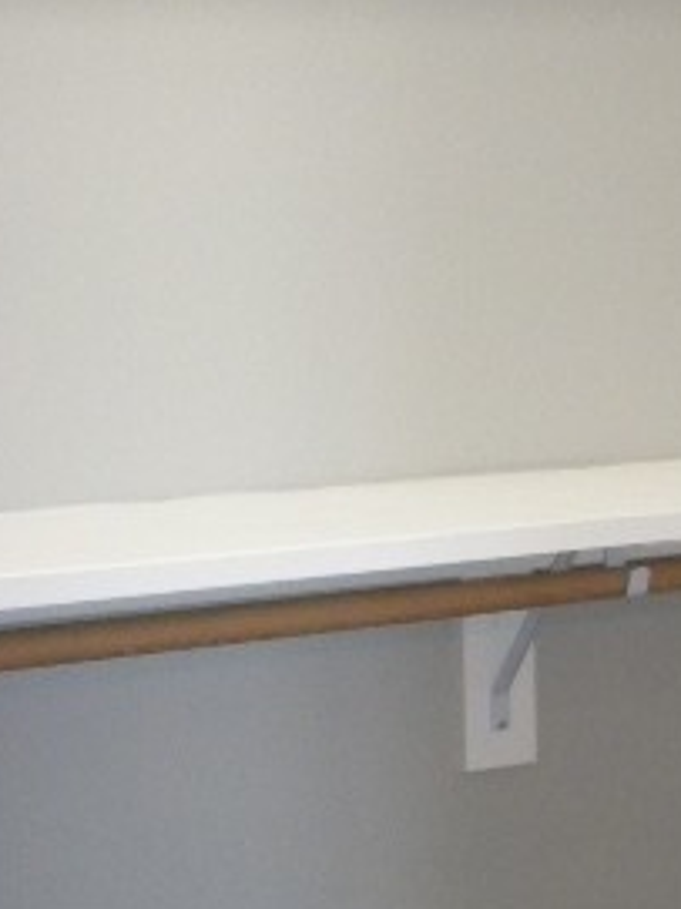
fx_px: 2756
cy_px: 389
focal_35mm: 105
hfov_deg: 13.5
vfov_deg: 18.7
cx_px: 943
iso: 400
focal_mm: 6.6
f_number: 3.5
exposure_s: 1/30
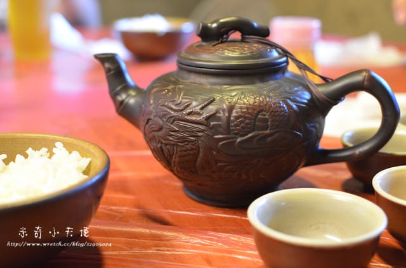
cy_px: 134
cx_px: 203
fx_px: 590
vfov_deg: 25.6
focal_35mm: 52
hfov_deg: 37.9
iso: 1600
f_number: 3.5
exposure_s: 1/25
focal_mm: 35
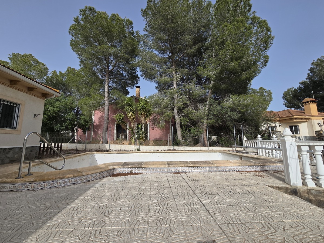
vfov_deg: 89.9
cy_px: 122
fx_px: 122
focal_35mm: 13
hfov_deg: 106.2
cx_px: 162
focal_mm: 2.2
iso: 50
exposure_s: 1/2470
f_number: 2.2
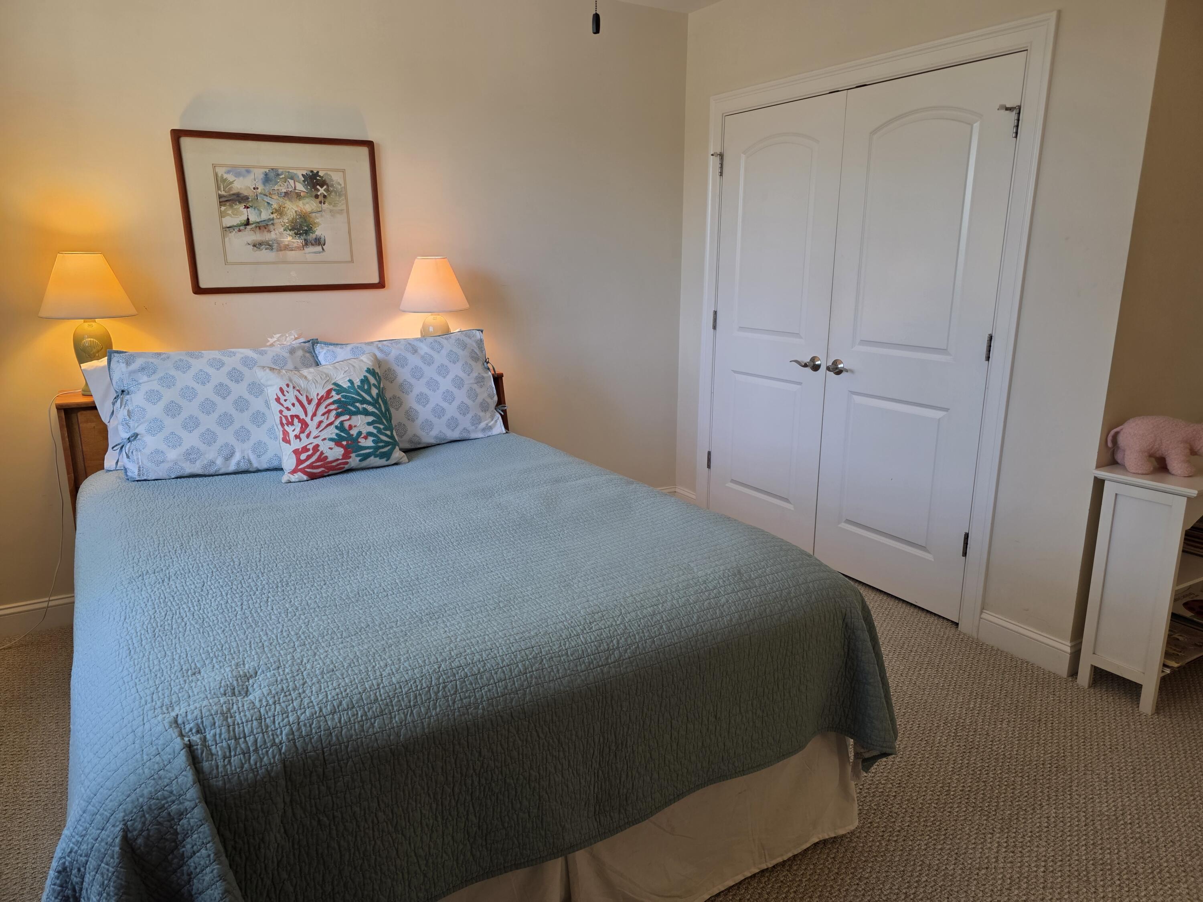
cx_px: 602
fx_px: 799
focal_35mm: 23
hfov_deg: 73.9
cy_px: 451
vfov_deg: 58.9
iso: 125
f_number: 1.7
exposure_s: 1/120
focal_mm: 6.3
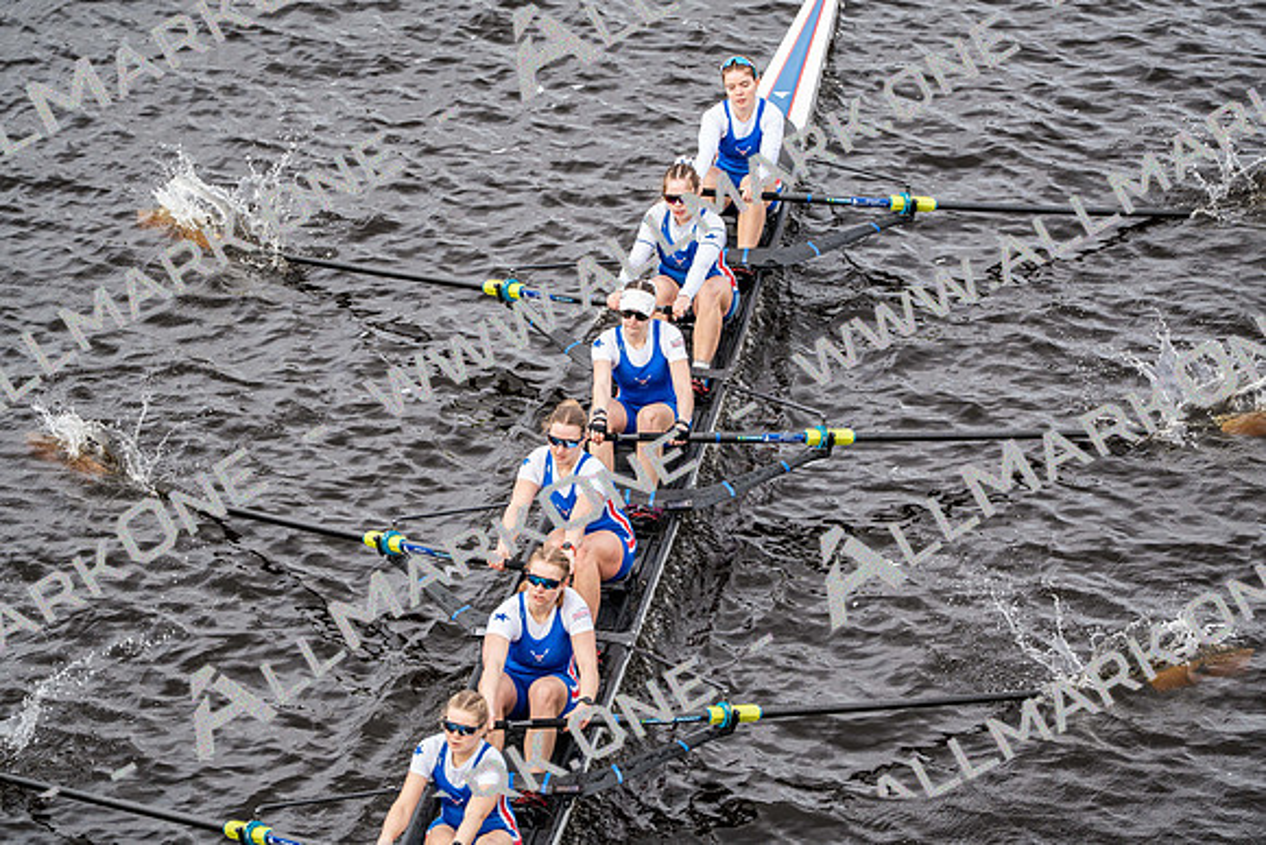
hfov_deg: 10.4
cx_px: 633
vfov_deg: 7.0
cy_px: 422
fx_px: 6929
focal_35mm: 197
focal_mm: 197
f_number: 2.8
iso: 400
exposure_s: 1/2000
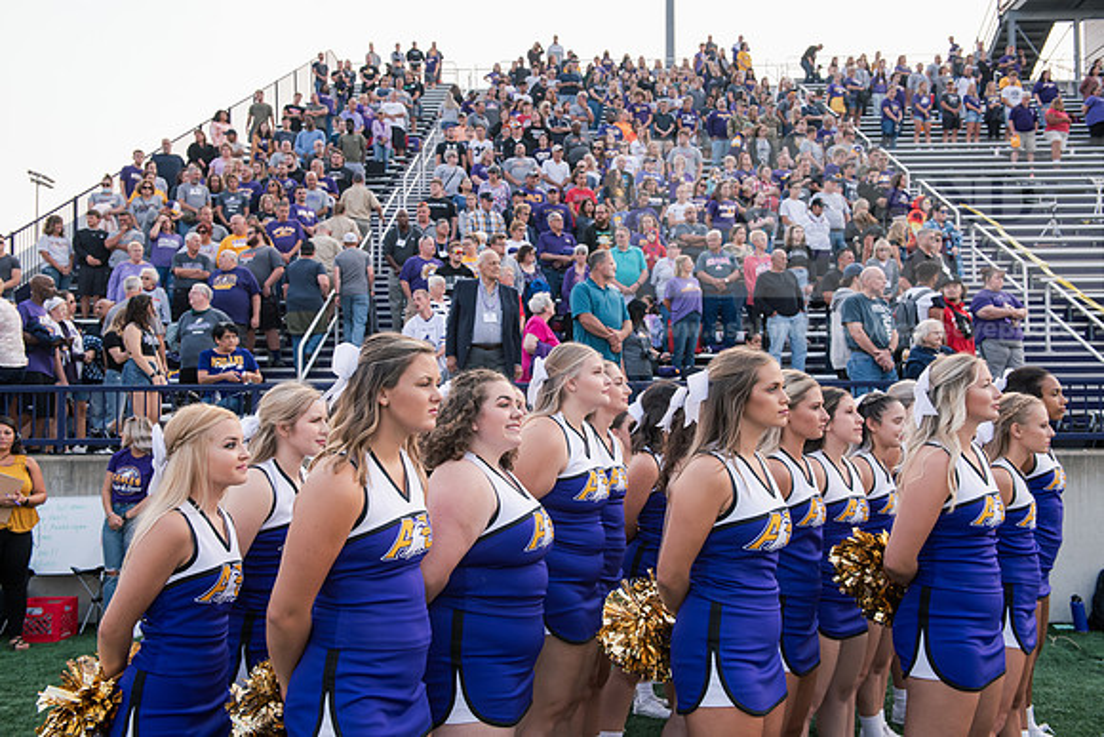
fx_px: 1074
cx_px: 552
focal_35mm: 35
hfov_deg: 54.4
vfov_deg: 37.9
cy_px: 368
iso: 500
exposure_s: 1/200
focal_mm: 35
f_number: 7.1
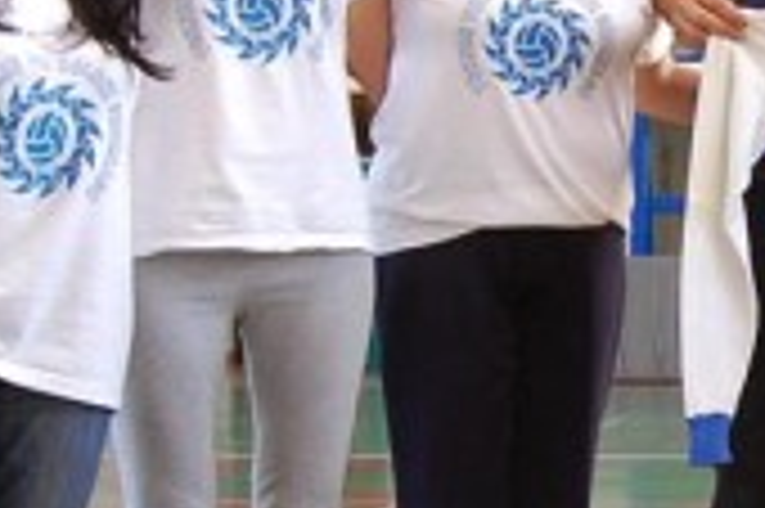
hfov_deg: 14.0
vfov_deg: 9.6
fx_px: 3016
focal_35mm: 142
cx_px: 954
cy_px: 220
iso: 800
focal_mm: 23
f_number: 6.3
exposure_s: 1/20
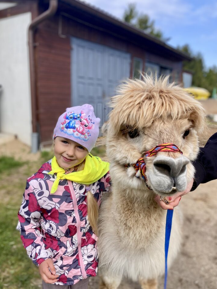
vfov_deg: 63.4
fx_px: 234
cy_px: 155
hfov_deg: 49.7
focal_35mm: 28
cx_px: 106
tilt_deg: -13.9
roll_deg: -1.6
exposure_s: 1/1543
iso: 32
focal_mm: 4.25
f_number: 1.8
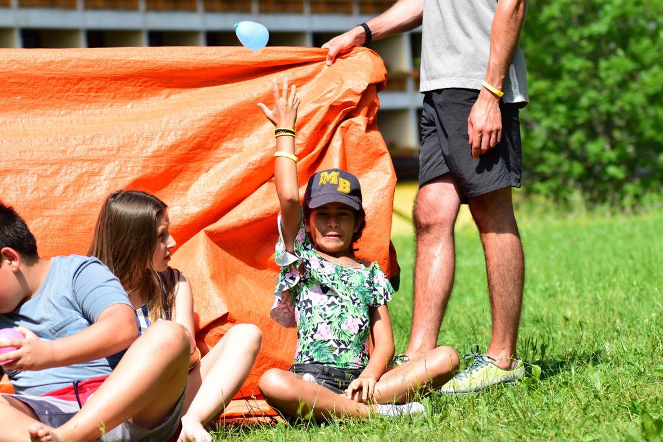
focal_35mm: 188
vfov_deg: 7.3
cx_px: 332
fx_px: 3453
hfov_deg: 11.0
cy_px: 221
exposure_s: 1/1250
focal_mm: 125
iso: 400
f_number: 6.3
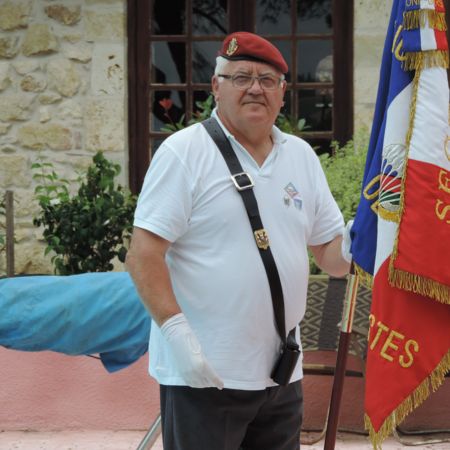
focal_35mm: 219
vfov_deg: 8.0
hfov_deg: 8.0
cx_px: 287
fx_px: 3221
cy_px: 225
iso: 80
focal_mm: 33
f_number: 4.6
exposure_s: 1/400
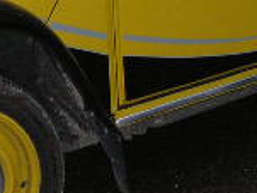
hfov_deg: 11.1
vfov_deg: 8.3
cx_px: 53
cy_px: -27
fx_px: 1320
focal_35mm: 178
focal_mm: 7
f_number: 3.1
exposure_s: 1/60.1
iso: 117
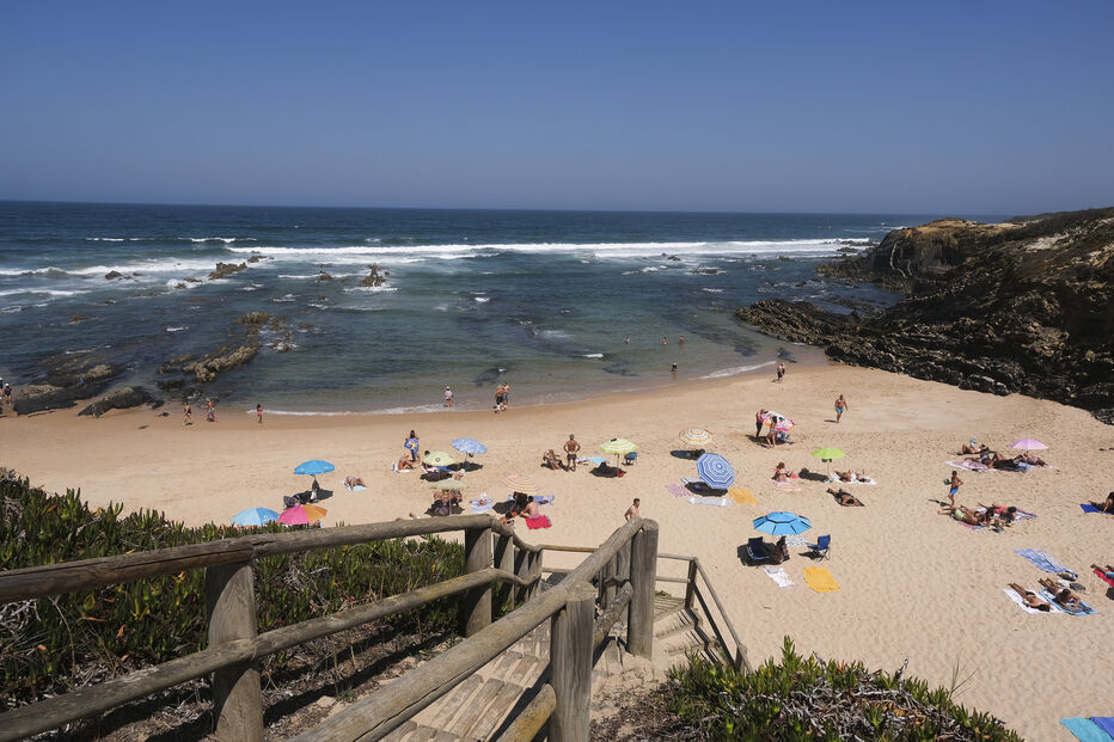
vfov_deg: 53.1
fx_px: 742
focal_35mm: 24
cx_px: 557
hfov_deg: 73.8
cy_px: 371
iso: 160
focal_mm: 16
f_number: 8
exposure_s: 1/640
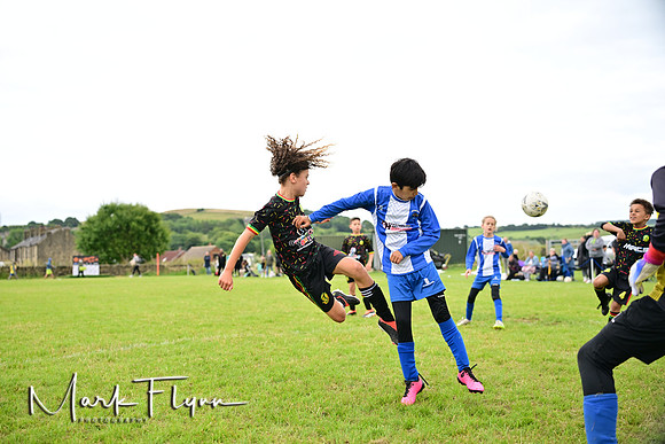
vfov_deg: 37.9
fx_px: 647
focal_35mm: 35
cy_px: 222
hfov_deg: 54.4
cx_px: 332
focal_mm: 35
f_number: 2.2
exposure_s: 1/2000
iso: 400
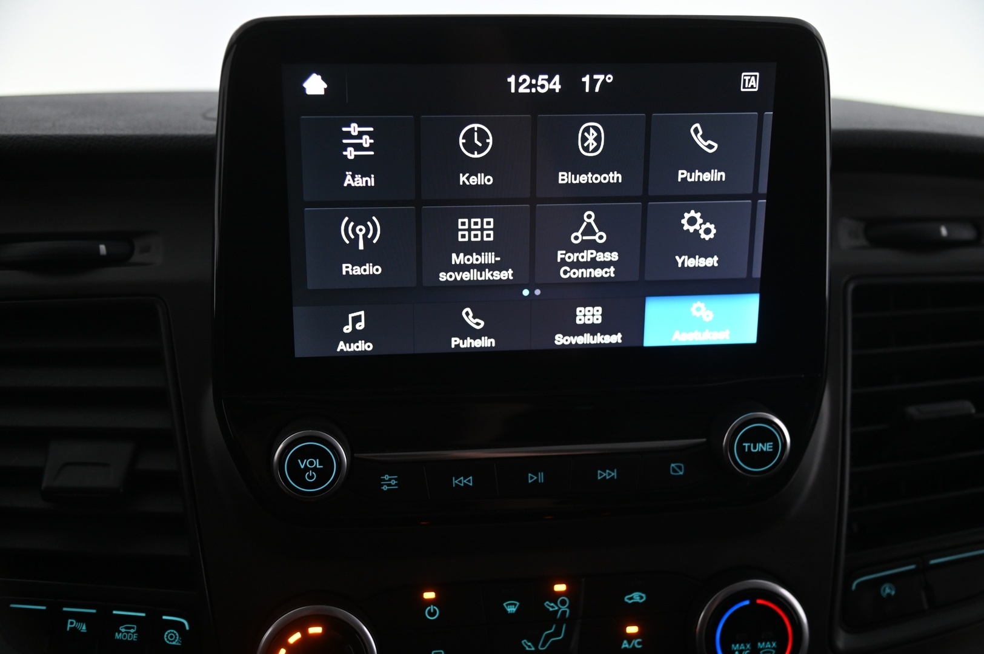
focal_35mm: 46
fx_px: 1256
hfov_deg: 42.8
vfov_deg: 29.2
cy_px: 327
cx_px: 492
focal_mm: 46
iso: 2000
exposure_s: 1/50
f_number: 4
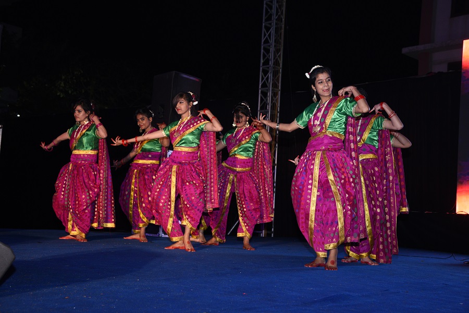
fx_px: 625
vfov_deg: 28.1
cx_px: 234
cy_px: 156
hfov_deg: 41.1
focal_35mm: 48
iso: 1600
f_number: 5.6
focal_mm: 48
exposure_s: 1/160
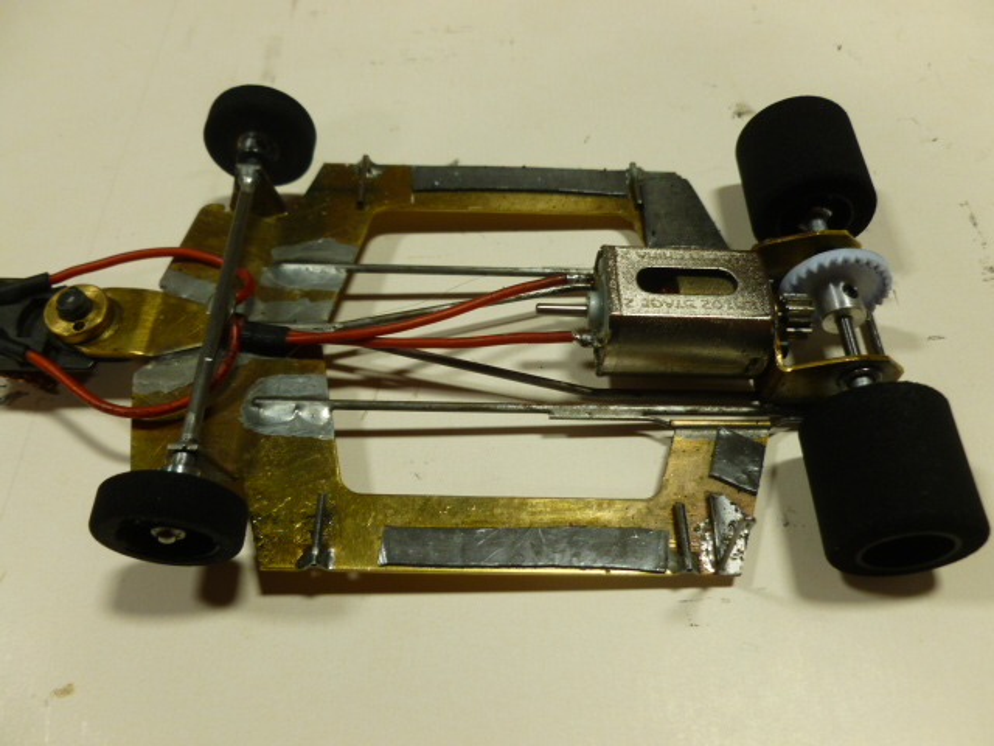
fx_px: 804
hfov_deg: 63.4
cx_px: 497
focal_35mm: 28
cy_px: 373
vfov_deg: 49.7
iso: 100
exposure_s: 1/60
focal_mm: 5
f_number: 3.3
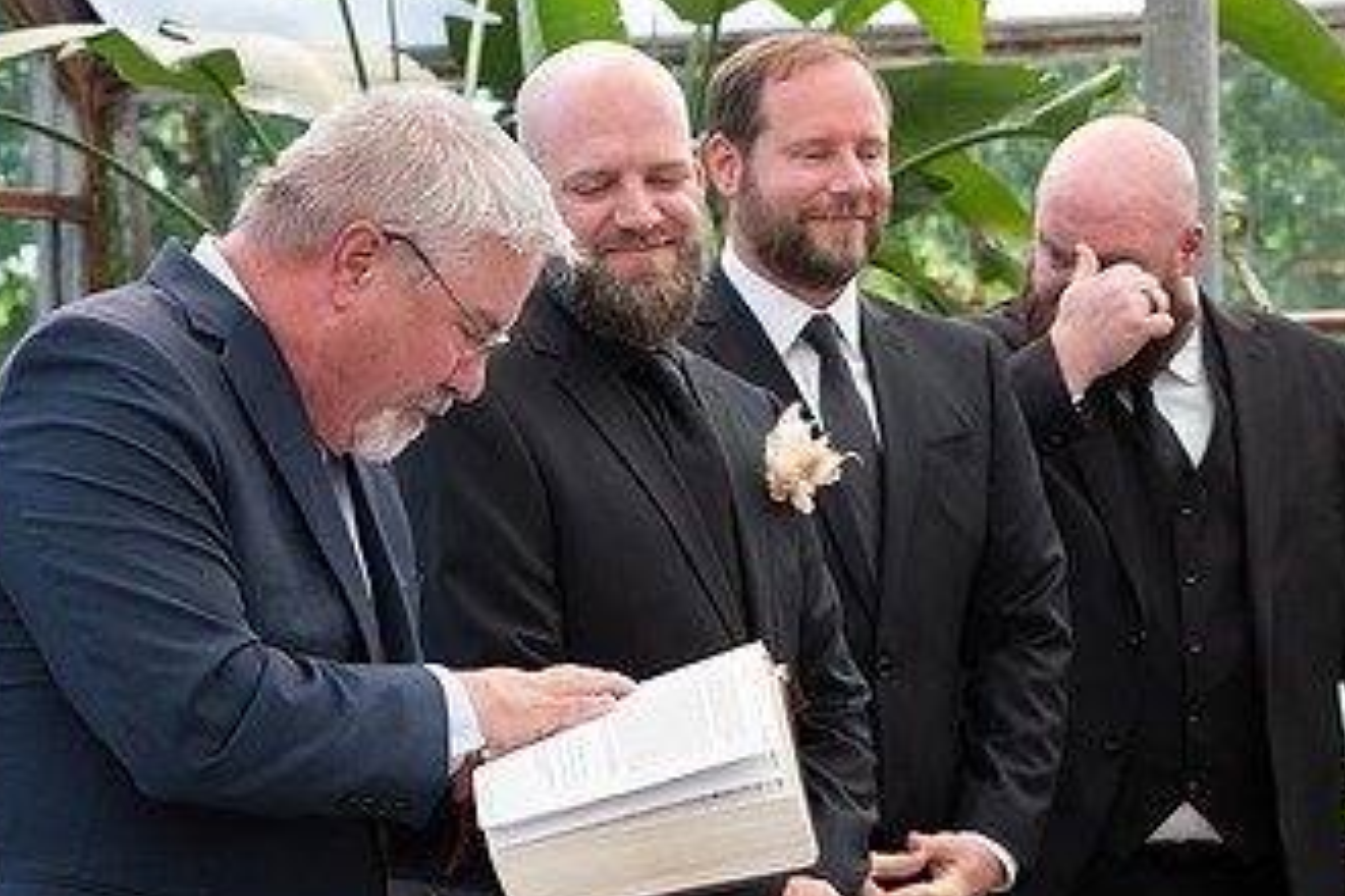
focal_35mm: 161
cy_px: 486
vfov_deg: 8.5
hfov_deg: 12.7
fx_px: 6015
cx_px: 406
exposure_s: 1/200
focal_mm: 65
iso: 160
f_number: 5
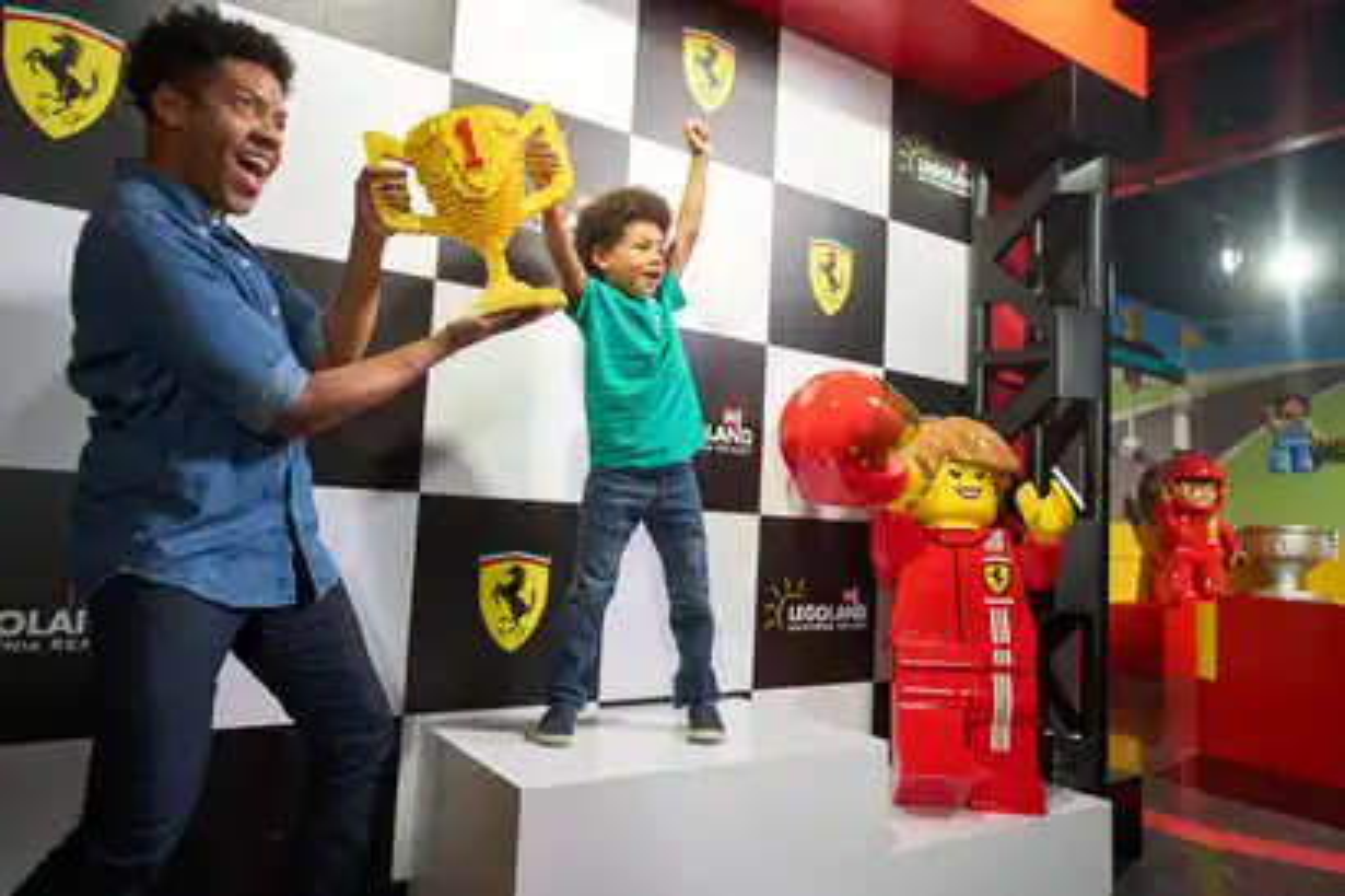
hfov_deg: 73.8
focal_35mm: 24
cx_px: 672
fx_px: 896
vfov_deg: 53.1
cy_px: 448
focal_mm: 24
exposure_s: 1/250
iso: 1000
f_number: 2
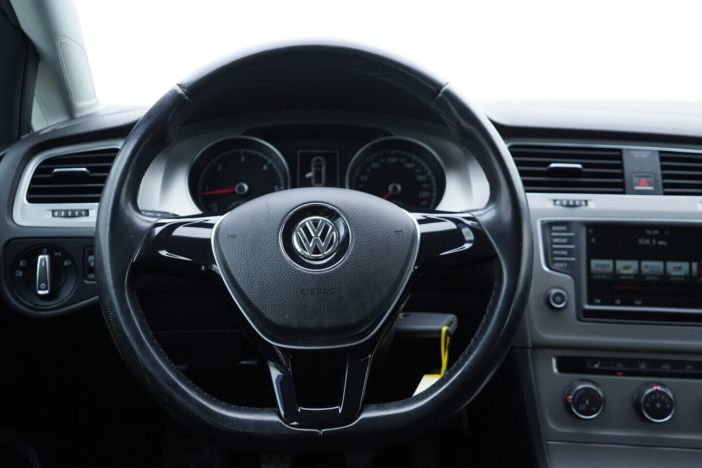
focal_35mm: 36
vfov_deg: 36.9
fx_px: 702
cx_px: 351
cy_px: 234
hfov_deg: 53.1
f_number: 2.8
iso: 250
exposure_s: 1/40
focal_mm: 24
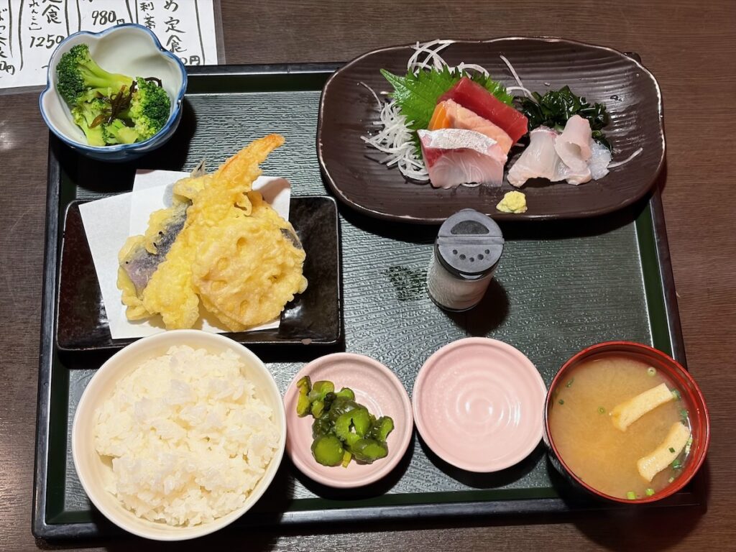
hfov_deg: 36.8
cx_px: 368
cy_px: 276
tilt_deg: -70.1
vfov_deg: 28.0
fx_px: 1106
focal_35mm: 52
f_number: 1.6
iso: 160
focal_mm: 5.96
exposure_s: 1/33
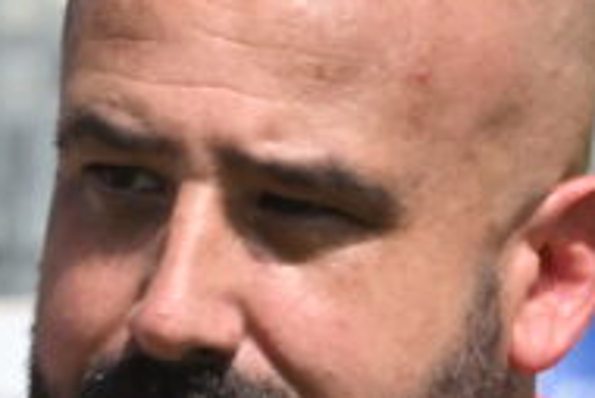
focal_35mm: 1264
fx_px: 20906
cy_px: 425
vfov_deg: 1.1
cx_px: 81
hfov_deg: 1.6
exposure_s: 1/320
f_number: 14
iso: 500
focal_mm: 200
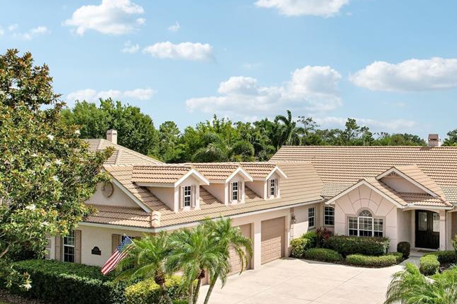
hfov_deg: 52.2
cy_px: 204
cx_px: 340
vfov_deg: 37.4
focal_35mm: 35
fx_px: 444
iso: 100
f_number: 2.8
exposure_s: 1/640
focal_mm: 8.4
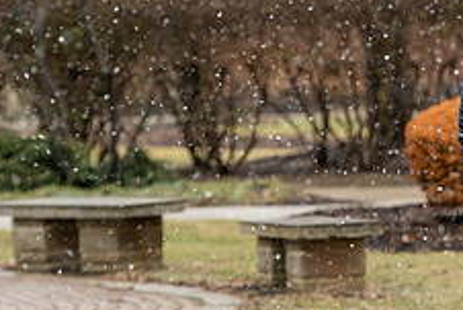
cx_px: 465
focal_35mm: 313
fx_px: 4028
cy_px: 128
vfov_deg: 4.4
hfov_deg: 6.6
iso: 640
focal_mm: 122
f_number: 4
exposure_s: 1/500
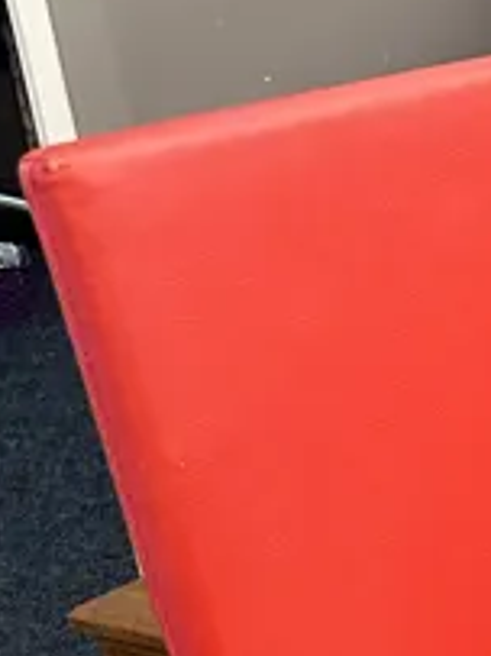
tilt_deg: -32.2
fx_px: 2291
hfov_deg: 10.5
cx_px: 1169
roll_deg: -1.0
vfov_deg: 14.8
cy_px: 1063
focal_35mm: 121
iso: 250
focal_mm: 6.86
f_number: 1.78
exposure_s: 1/50
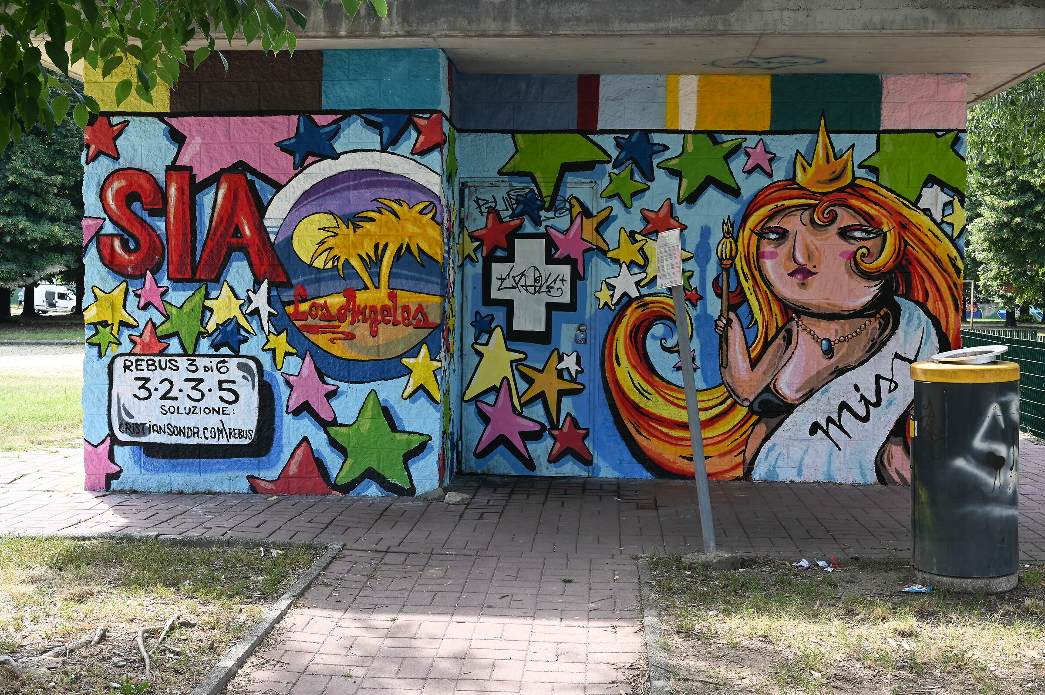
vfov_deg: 31.1
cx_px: 522
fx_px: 1247
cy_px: 348
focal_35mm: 43
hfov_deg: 45.5
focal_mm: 43
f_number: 13
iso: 500
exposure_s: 1/60
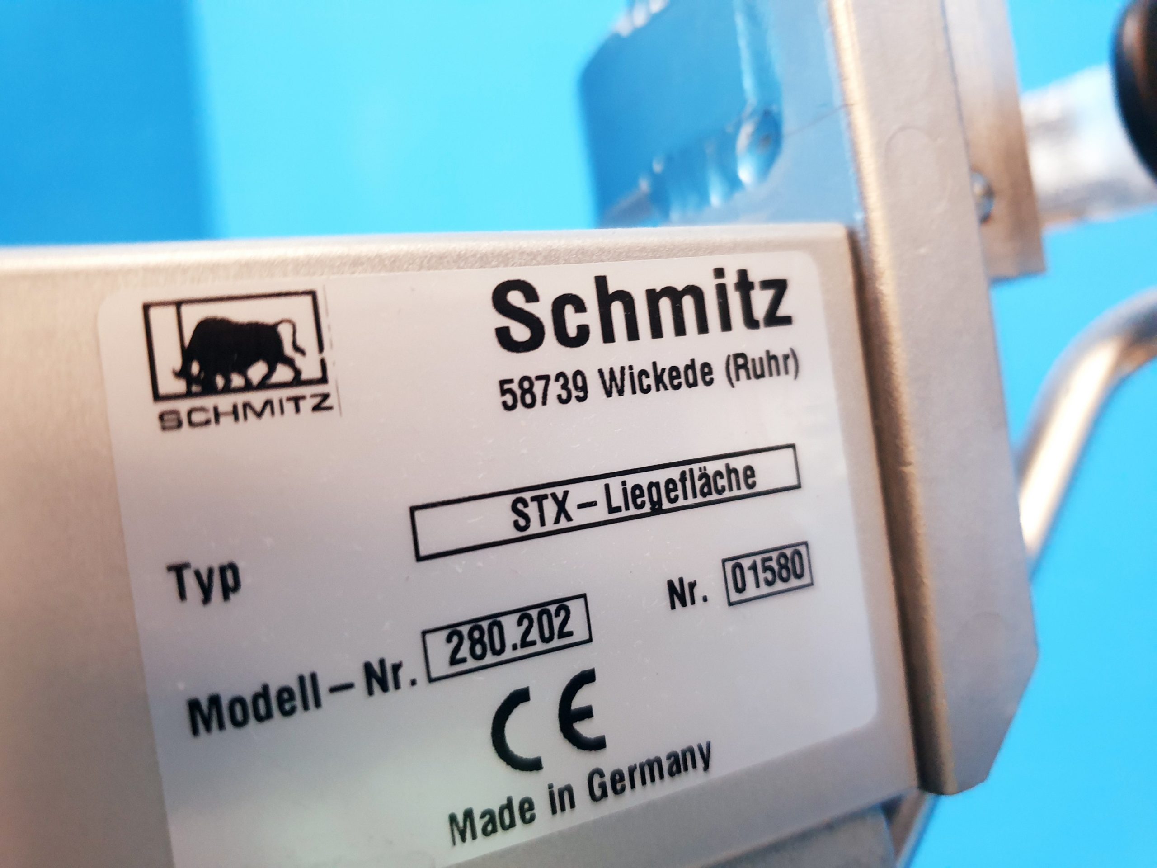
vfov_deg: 53.1
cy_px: 434
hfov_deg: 67.3
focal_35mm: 26
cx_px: 578
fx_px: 869
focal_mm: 4.3
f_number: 1.5
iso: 320
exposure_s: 1/25
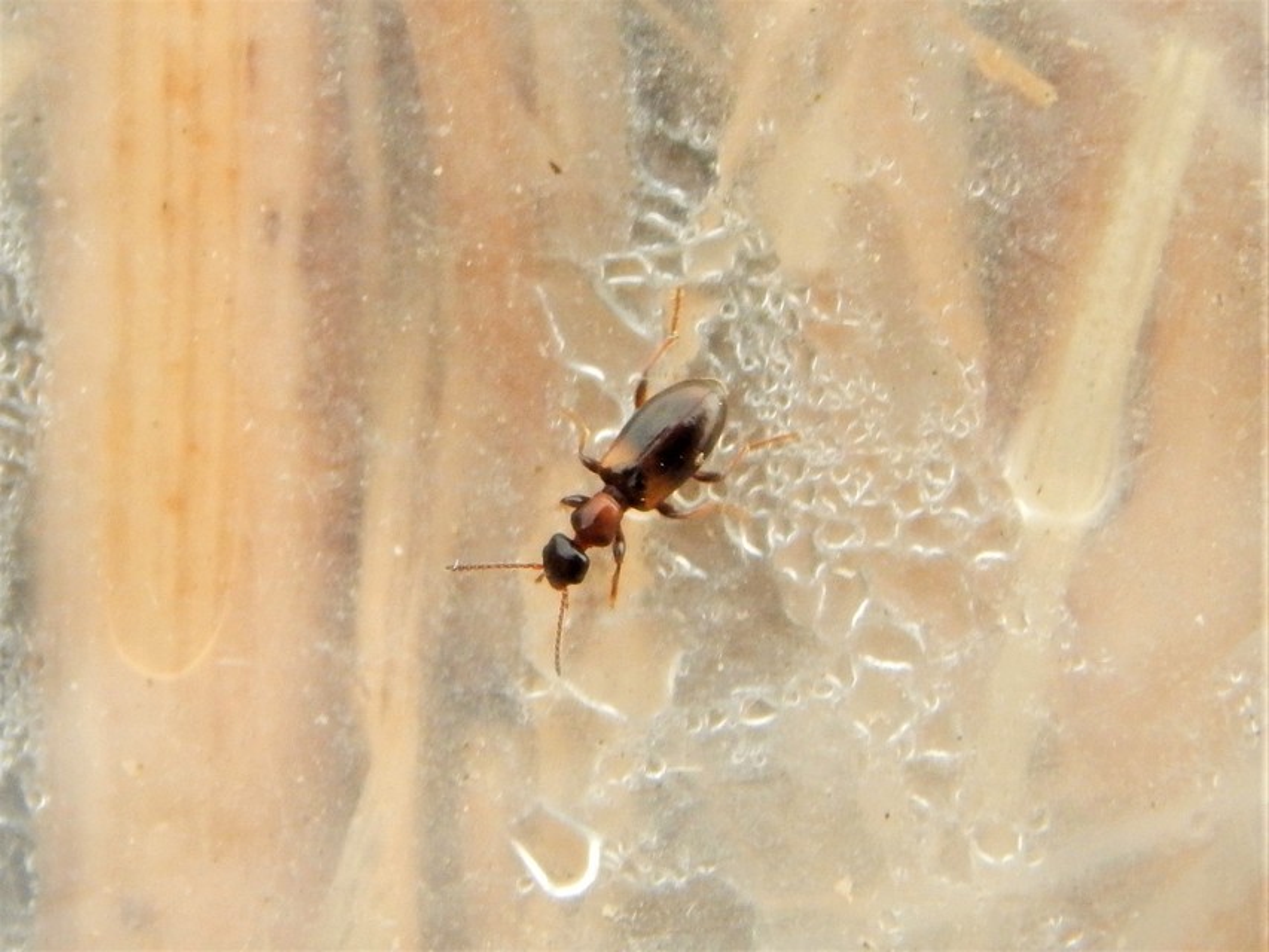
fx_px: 5866
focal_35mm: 160
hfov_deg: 12.3
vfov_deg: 9.3
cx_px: 634
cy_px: 476
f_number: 5.1
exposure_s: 1/250
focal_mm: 28.7
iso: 400
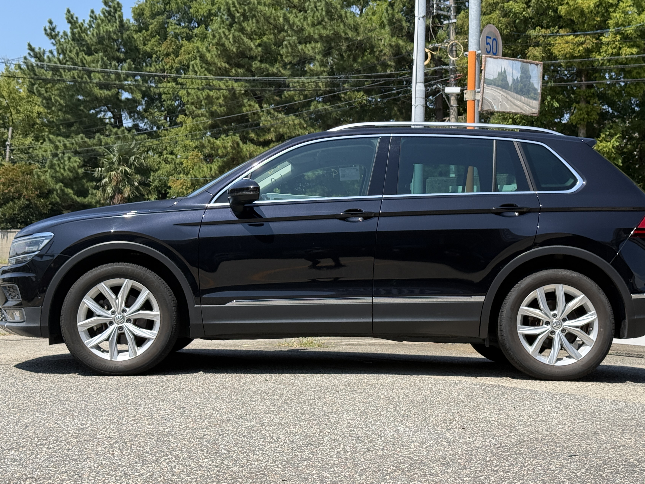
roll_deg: -1.0
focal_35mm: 57
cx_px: 335
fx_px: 1062
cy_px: 221
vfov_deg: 25.7
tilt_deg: +1.6
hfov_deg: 33.8
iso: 80
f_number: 1.78
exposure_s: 1/3378
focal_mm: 6.76
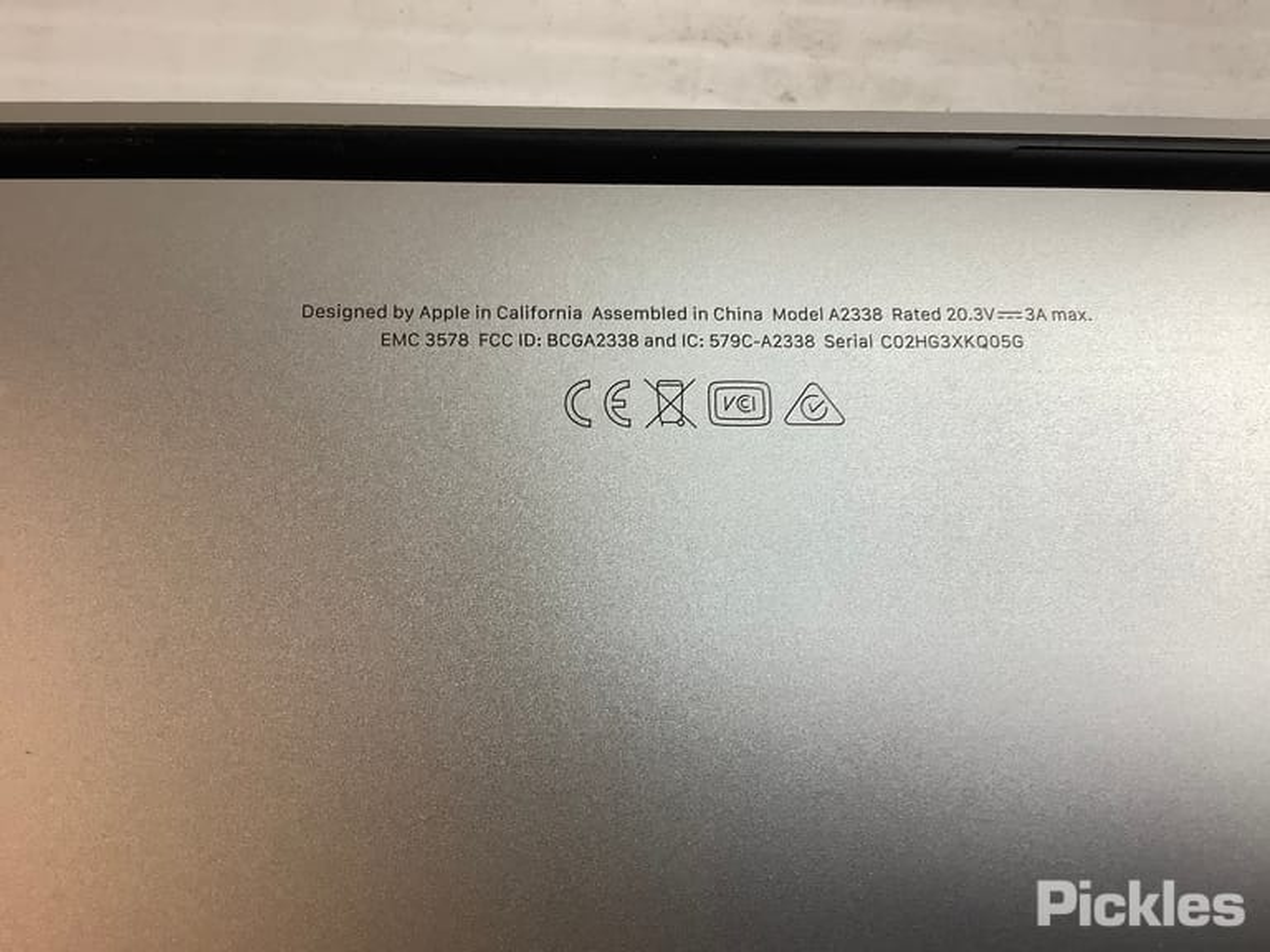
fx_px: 1137
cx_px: 635
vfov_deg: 45.4
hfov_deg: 58.4
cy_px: 476
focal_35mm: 31
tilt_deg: -80.9
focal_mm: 3.3
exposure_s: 1/50
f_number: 2.4
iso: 80
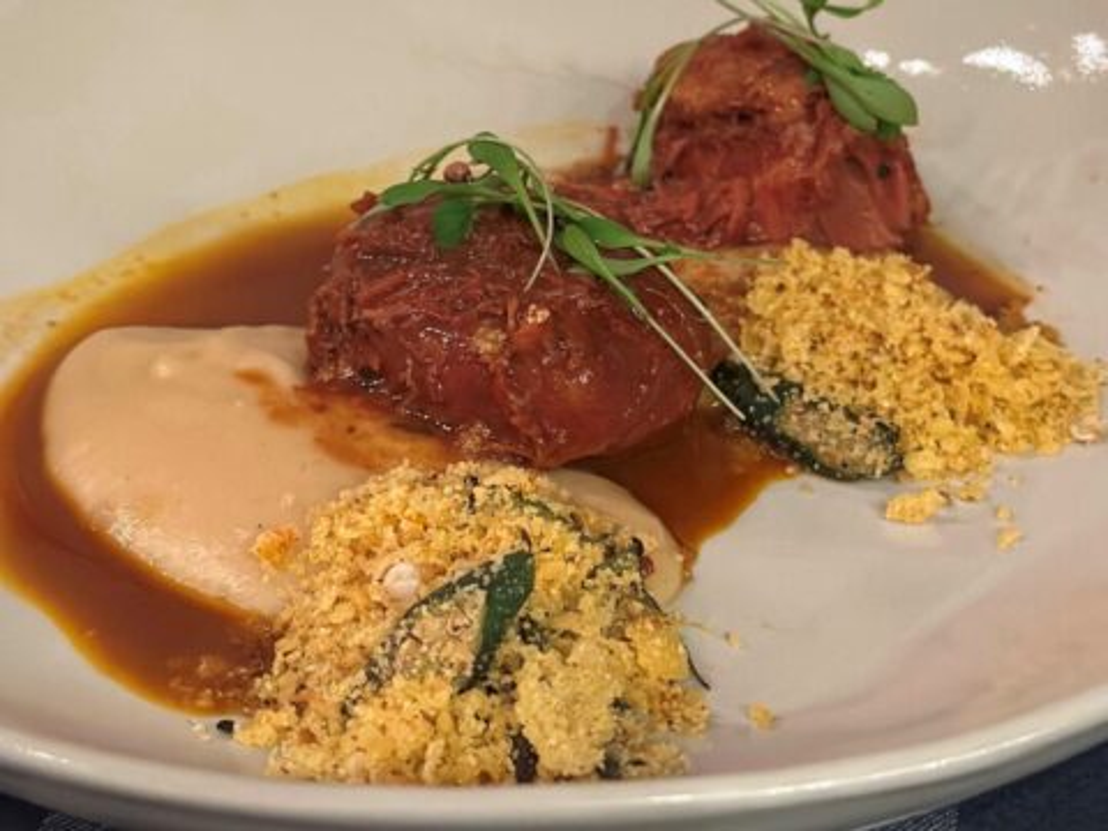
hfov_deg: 39.7
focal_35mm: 48
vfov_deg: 30.3
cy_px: 416
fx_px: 1536
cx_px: 554
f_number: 1.78
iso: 640
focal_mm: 6.86
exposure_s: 1/30
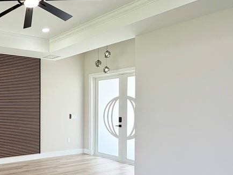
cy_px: 108
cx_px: 4
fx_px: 209
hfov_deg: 48.8
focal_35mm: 31
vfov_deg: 45.1
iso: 64
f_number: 2.2
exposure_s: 1/113
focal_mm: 2.22
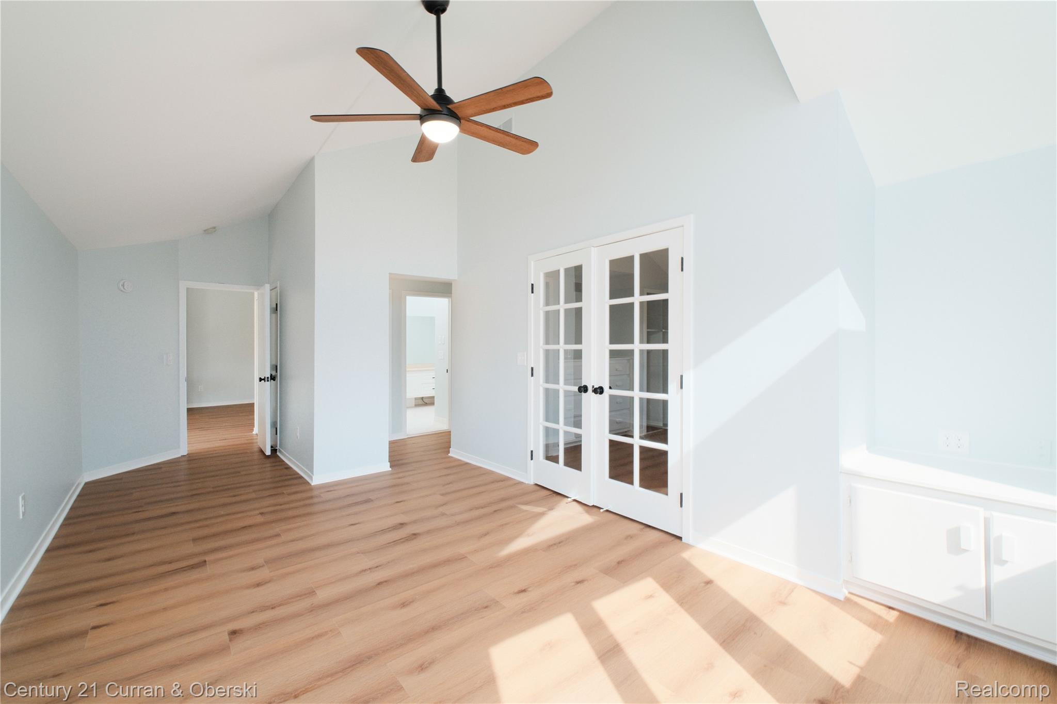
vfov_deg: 77.3
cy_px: 352
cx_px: 528
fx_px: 440
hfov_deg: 100.4
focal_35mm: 15
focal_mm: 10
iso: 800
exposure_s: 1/250
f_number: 7.1
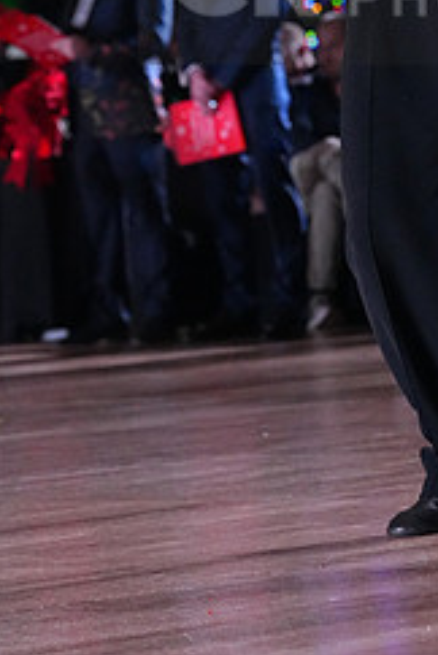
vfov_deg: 7.8
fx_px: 4749
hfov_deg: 5.3
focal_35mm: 261
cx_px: 512
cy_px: -24
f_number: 5.6
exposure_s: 1/400
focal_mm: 109
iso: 10000
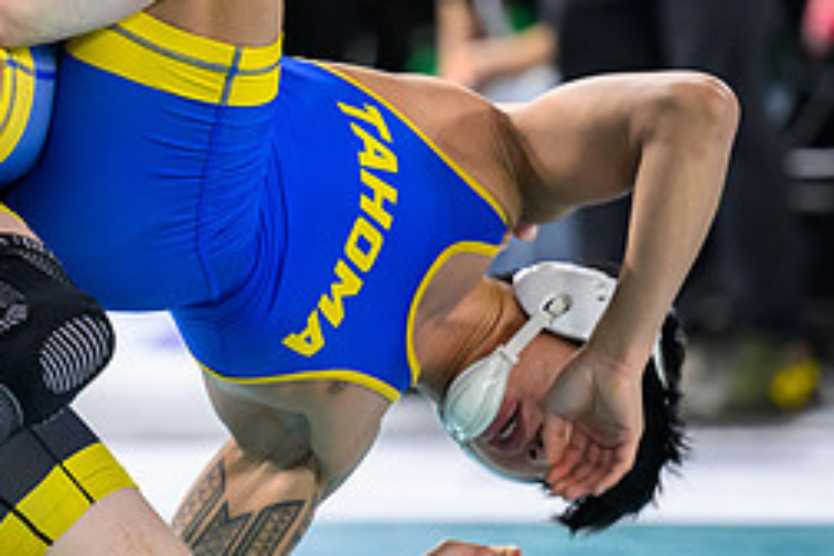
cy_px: 295
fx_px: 11884
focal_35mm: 513
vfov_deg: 2.7
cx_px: 88
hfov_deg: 4.0
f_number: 2.8
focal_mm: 165
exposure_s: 1/800
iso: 3200
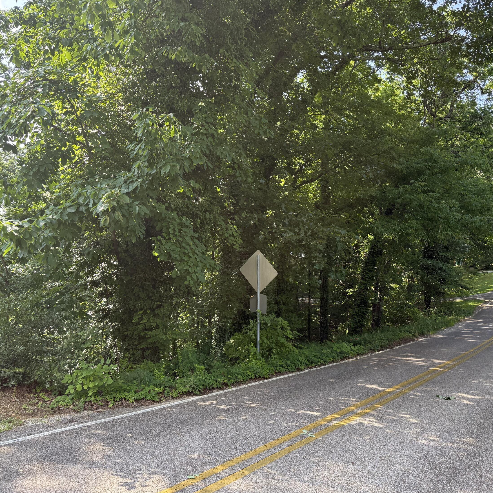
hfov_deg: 55.6
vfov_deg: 55.6
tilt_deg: +2.3
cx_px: 261
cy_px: 244
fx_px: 467
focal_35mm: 29
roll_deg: -0.6
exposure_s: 1/602
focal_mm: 6.76
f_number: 1.78
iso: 100
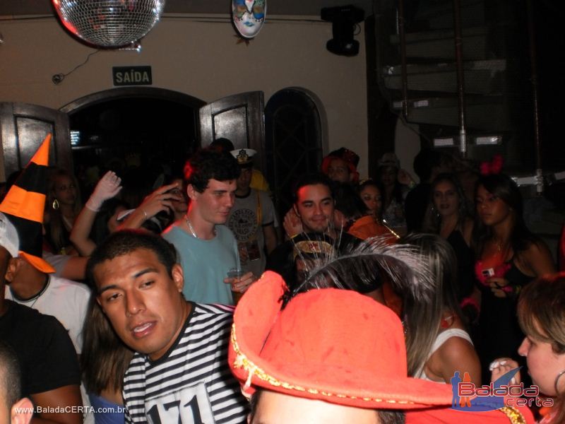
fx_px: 588
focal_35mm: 36
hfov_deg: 51.4
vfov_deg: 39.7
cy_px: 212
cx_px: 282
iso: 125
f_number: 3.1
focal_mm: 6.3
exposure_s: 1/30
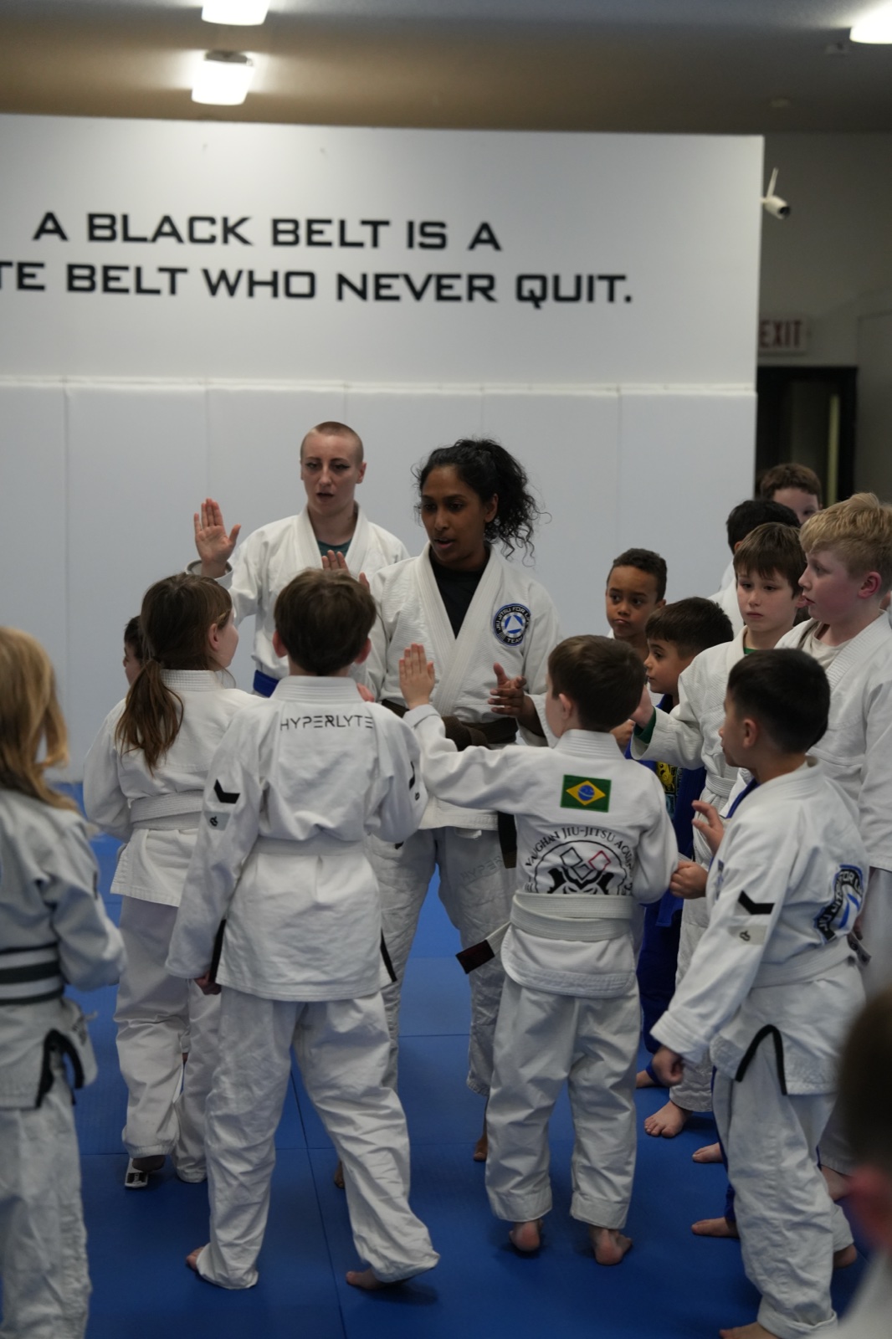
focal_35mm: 70
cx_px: 446
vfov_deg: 28.8
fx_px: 2603
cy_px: 670
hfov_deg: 19.4
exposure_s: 1/800
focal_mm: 70
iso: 3200
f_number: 2.8
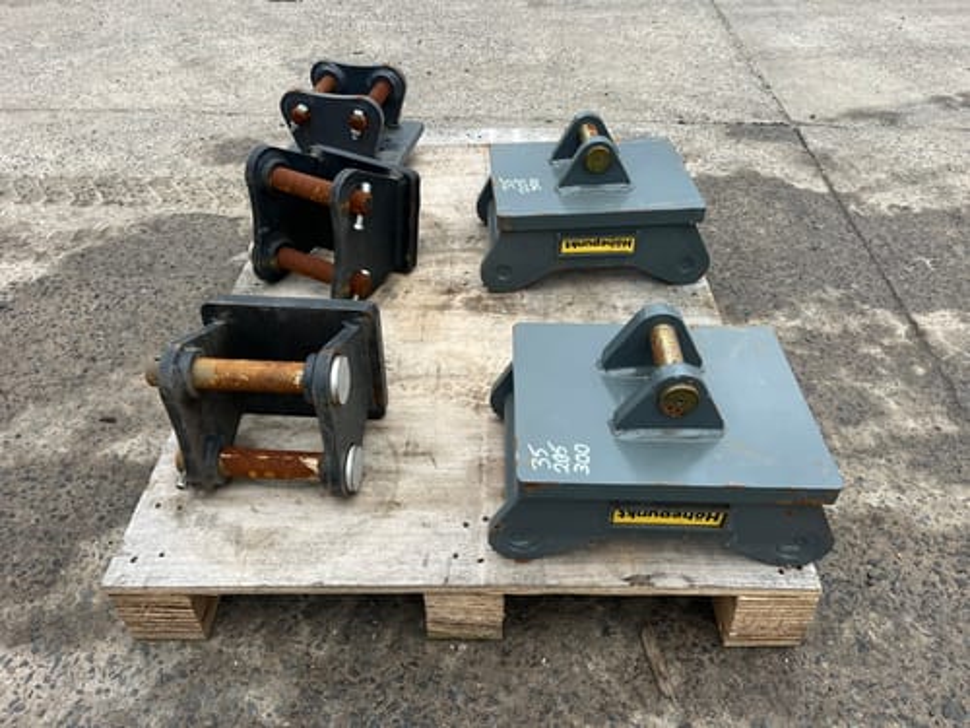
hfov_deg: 67.3
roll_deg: +0.9
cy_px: 364
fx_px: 729
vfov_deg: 53.1
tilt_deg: -44.0
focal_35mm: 26
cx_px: 485
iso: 80
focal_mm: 5.1
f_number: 1.6
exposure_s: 1/121
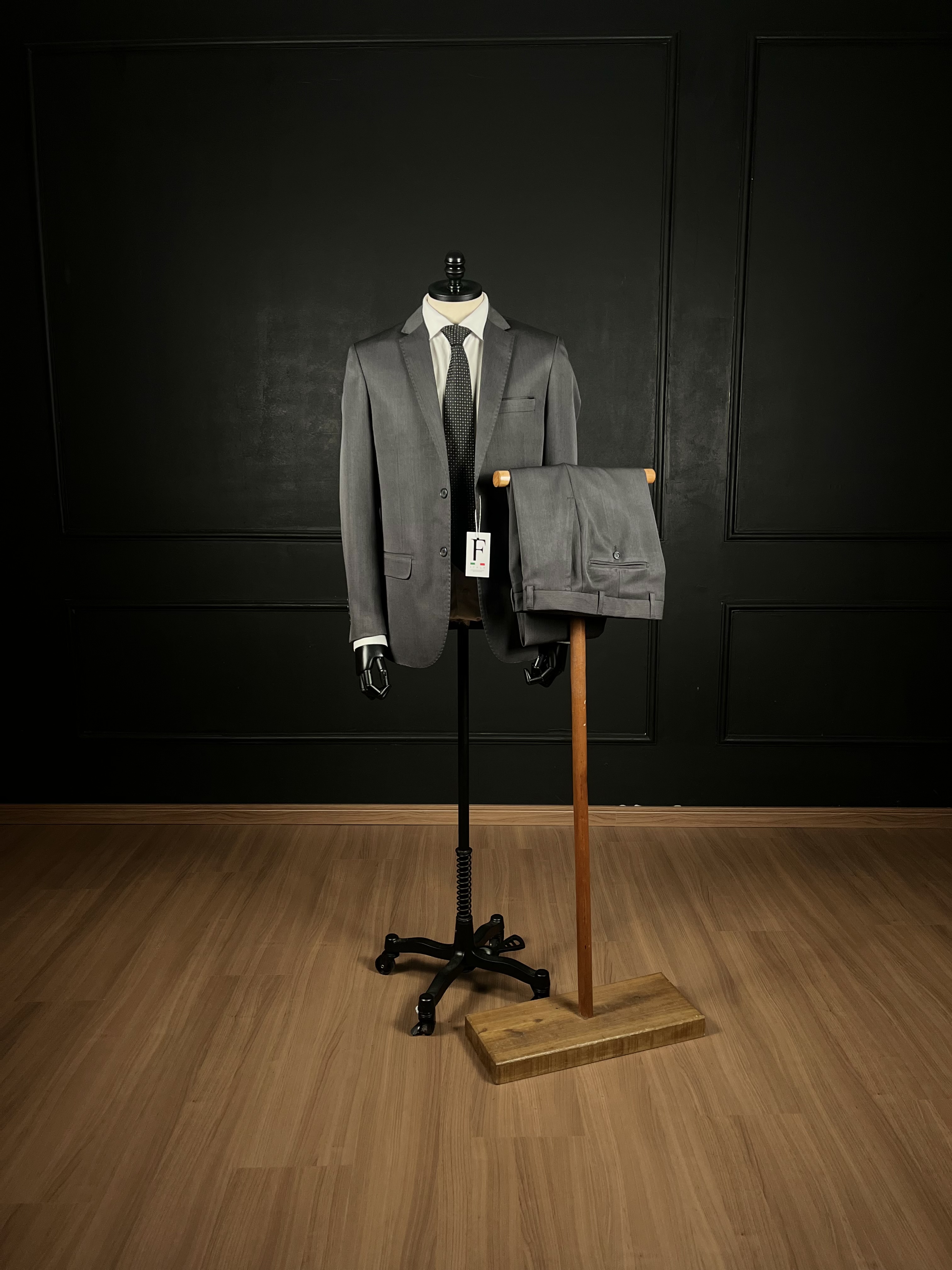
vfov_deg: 67.3
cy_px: 635
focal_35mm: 26
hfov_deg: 53.1
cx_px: 476
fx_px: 953
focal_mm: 5.1
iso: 320
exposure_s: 1/60
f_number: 1.6
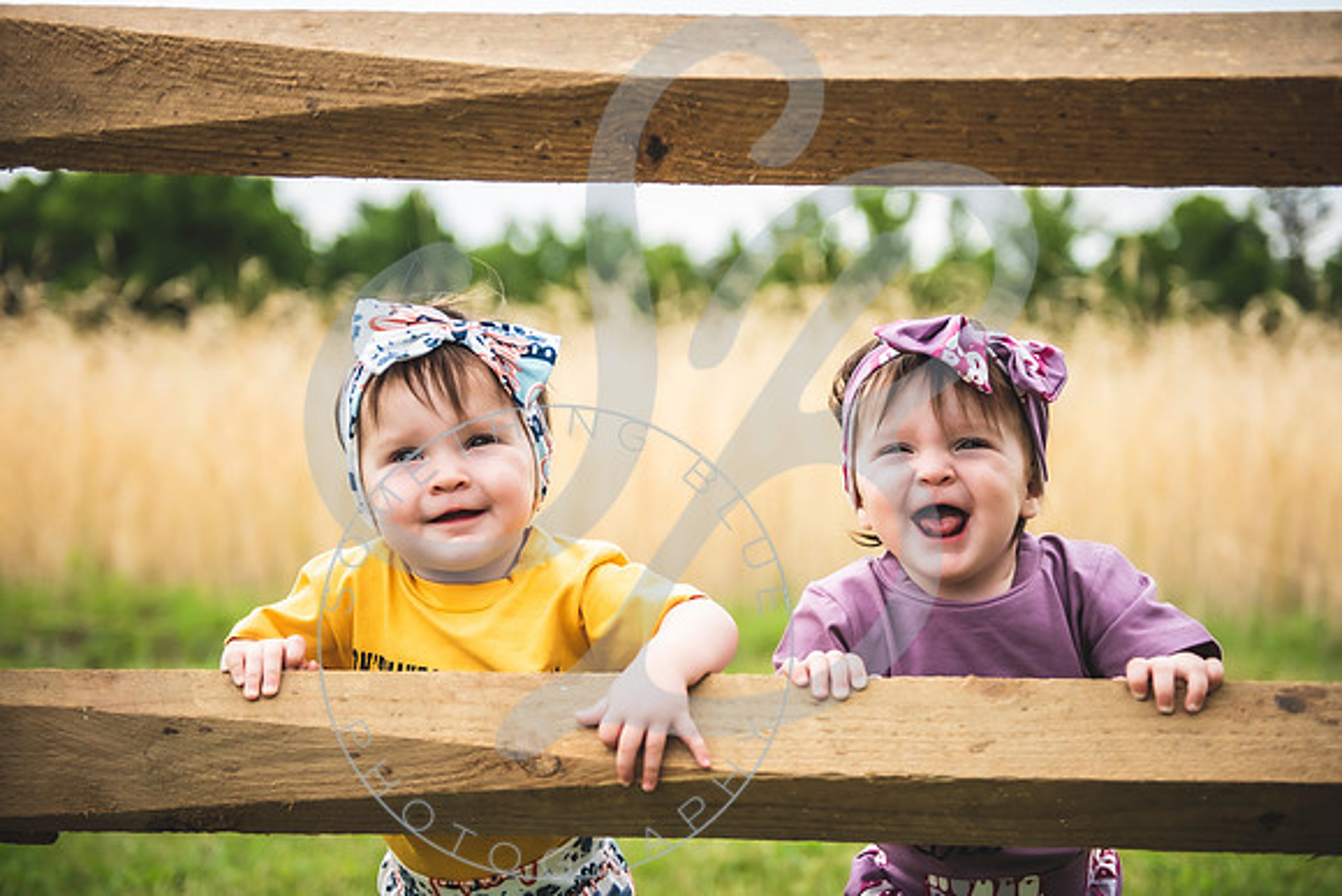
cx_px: 664
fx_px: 2087
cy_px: 448
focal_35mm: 56
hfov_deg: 35.6
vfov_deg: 24.2
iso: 100
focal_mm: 55
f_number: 2.8
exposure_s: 1/800
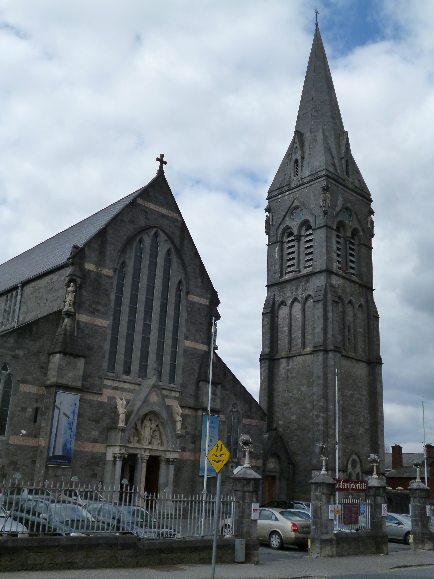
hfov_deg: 39.7
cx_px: 217
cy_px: 290
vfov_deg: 51.4
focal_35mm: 36
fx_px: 602
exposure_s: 1/1300
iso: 160
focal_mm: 6.4
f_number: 3.1
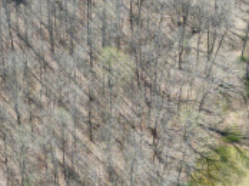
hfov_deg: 21.3
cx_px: 101
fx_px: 661
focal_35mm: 92
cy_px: 173
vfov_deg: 15.8
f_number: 1.7
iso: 110
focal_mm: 6.72
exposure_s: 1/1000
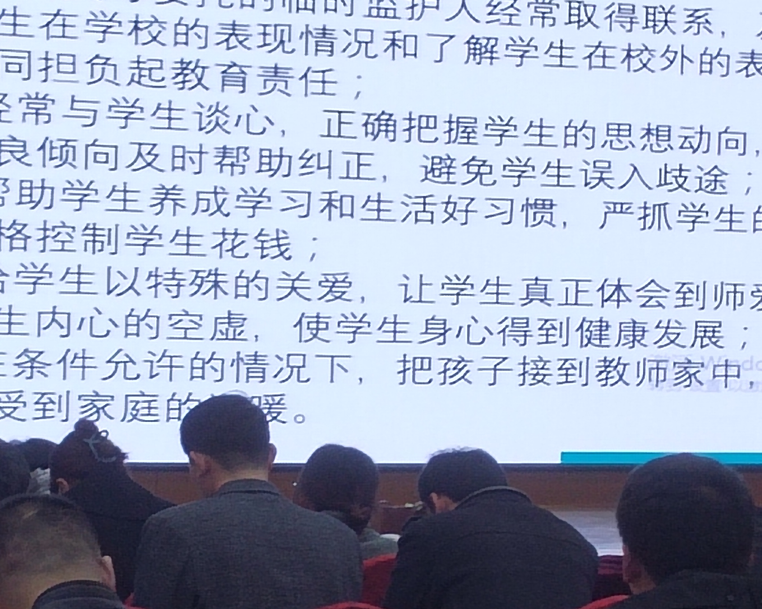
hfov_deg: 10.7
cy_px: 416
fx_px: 4082
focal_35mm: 181
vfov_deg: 8.5
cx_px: 293
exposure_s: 1/60
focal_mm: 4.75
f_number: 1.8
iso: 289
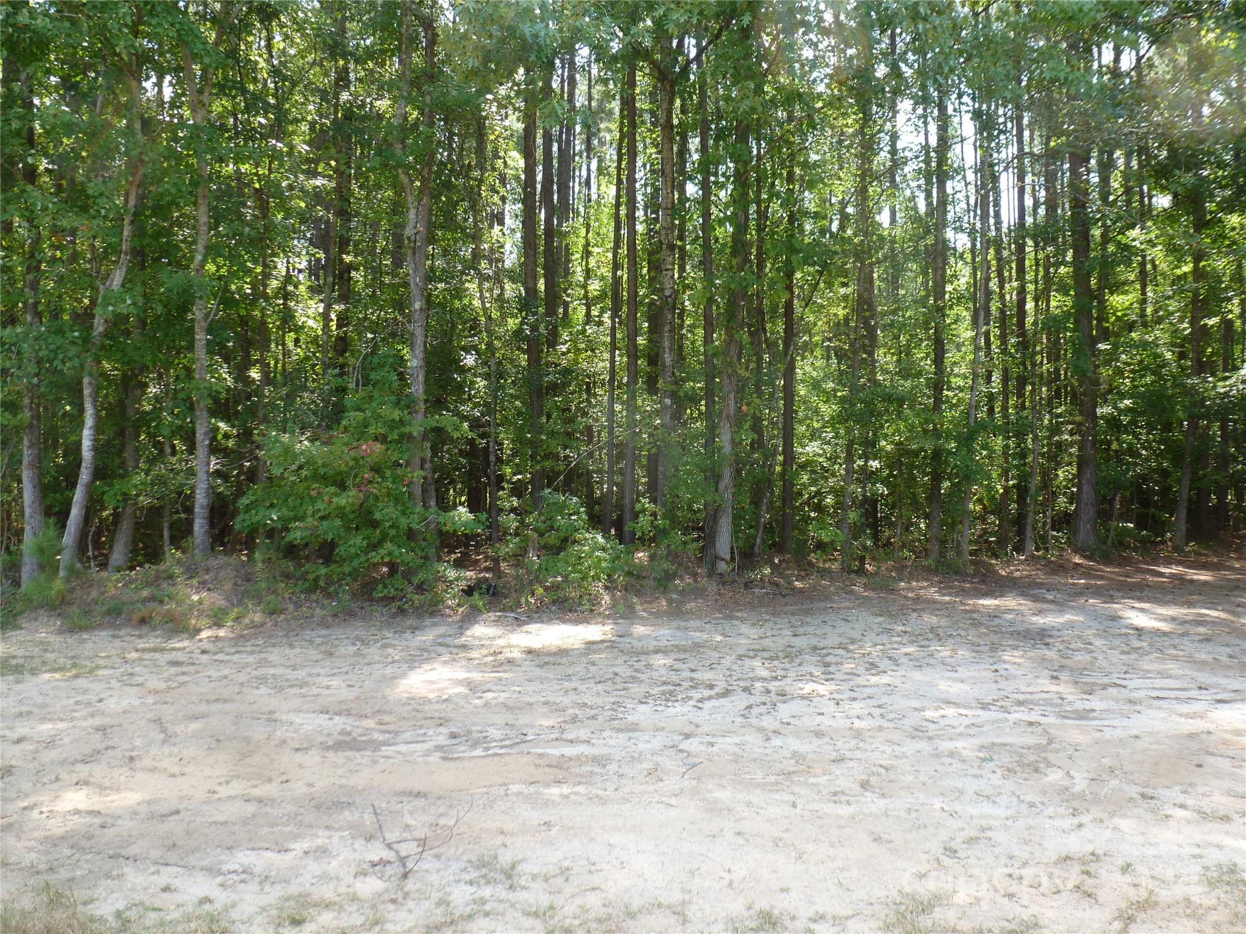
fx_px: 864
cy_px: 467
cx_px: 623
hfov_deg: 71.6
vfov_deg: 56.8
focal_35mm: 24
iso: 100
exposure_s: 1/100
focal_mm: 4.3
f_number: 3.3
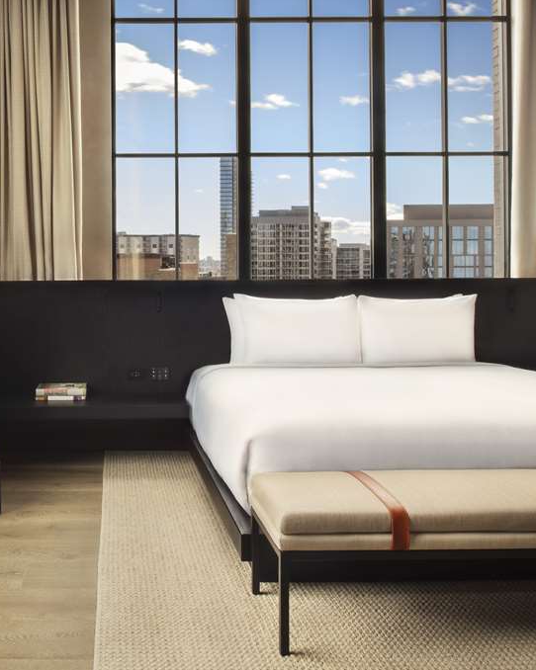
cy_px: 334
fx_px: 675
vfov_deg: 52.9
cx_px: 86
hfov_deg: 41.0
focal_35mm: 34
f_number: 22
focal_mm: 24
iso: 31
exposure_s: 4
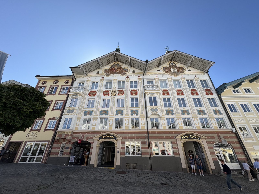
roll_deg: +0.2
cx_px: 130
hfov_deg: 102.1
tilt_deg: +27.6
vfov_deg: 85.7
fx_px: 105
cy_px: 97
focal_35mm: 14
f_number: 2.2
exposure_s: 1/1346
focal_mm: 2.22
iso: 50
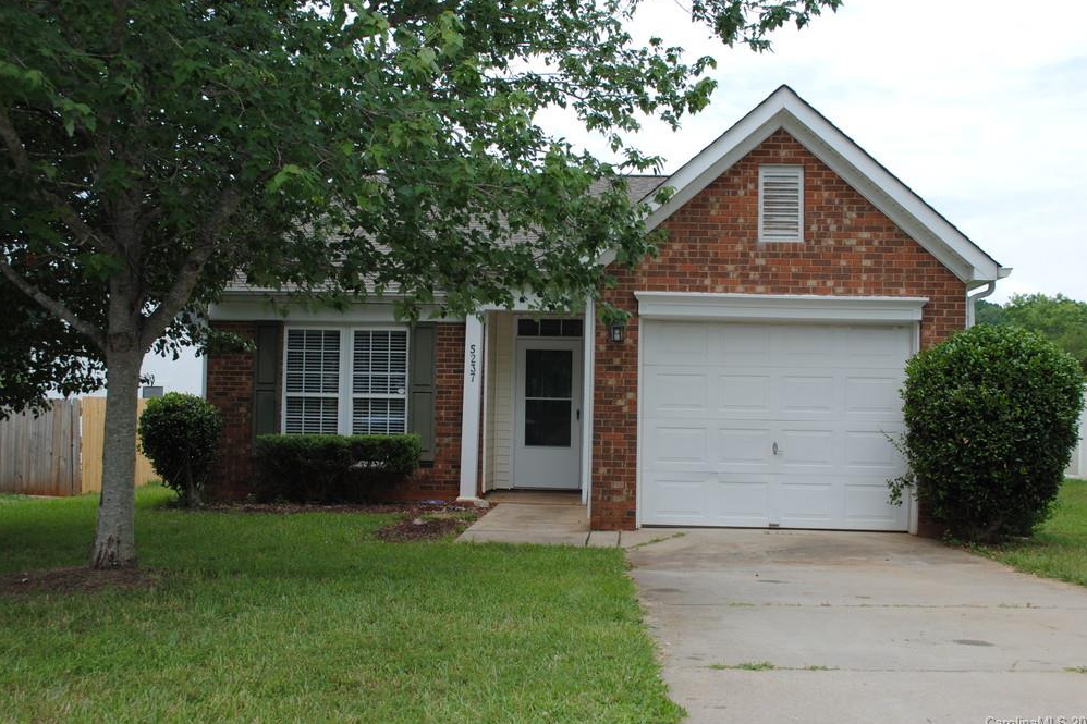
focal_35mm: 37
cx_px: 552
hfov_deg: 51.9
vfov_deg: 35.9
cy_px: 359
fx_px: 1117
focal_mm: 24
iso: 100
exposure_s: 1/200
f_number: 7.1
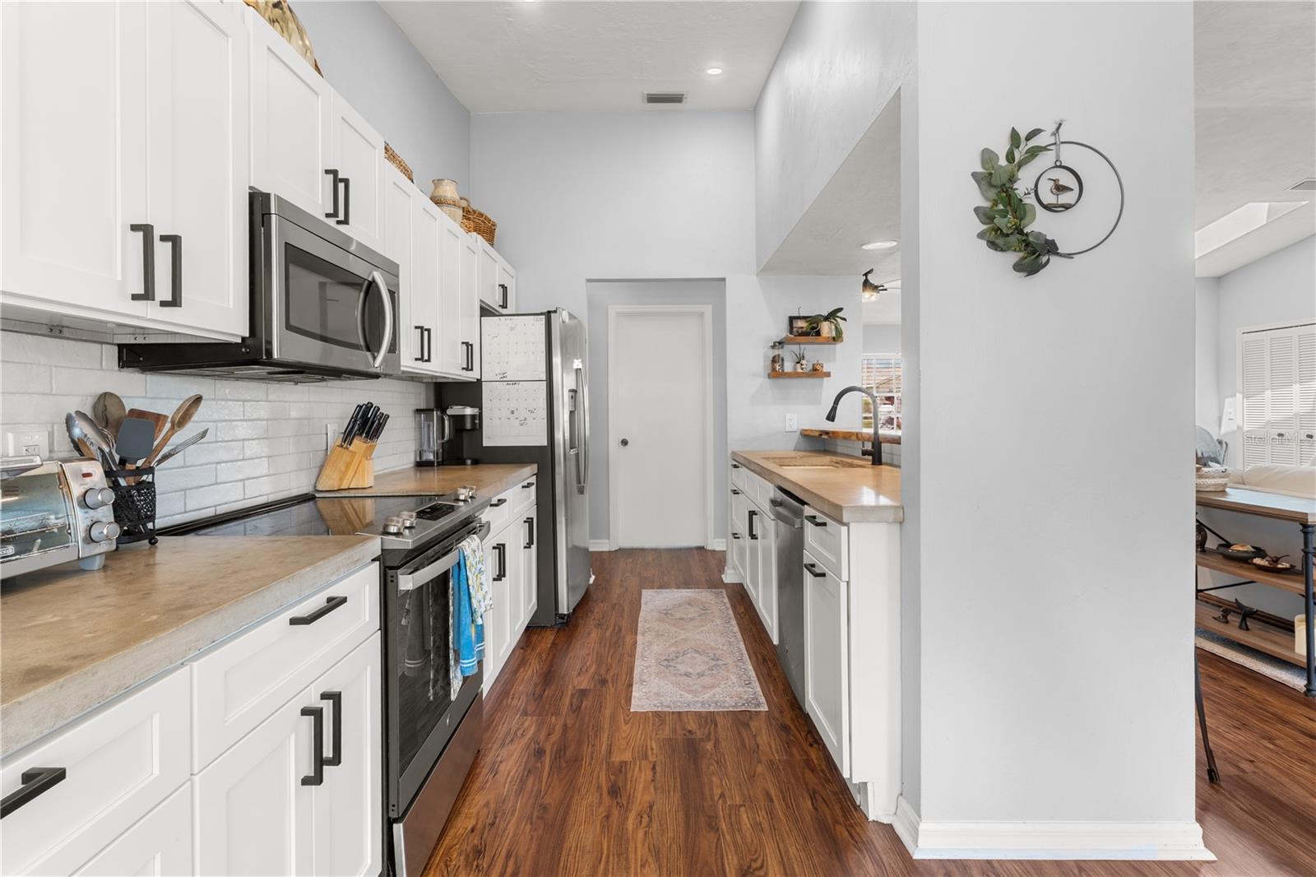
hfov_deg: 95.0
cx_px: 658
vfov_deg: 72.0
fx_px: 603
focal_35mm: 16
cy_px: 438
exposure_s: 1/1.25
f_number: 8
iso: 100
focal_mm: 11
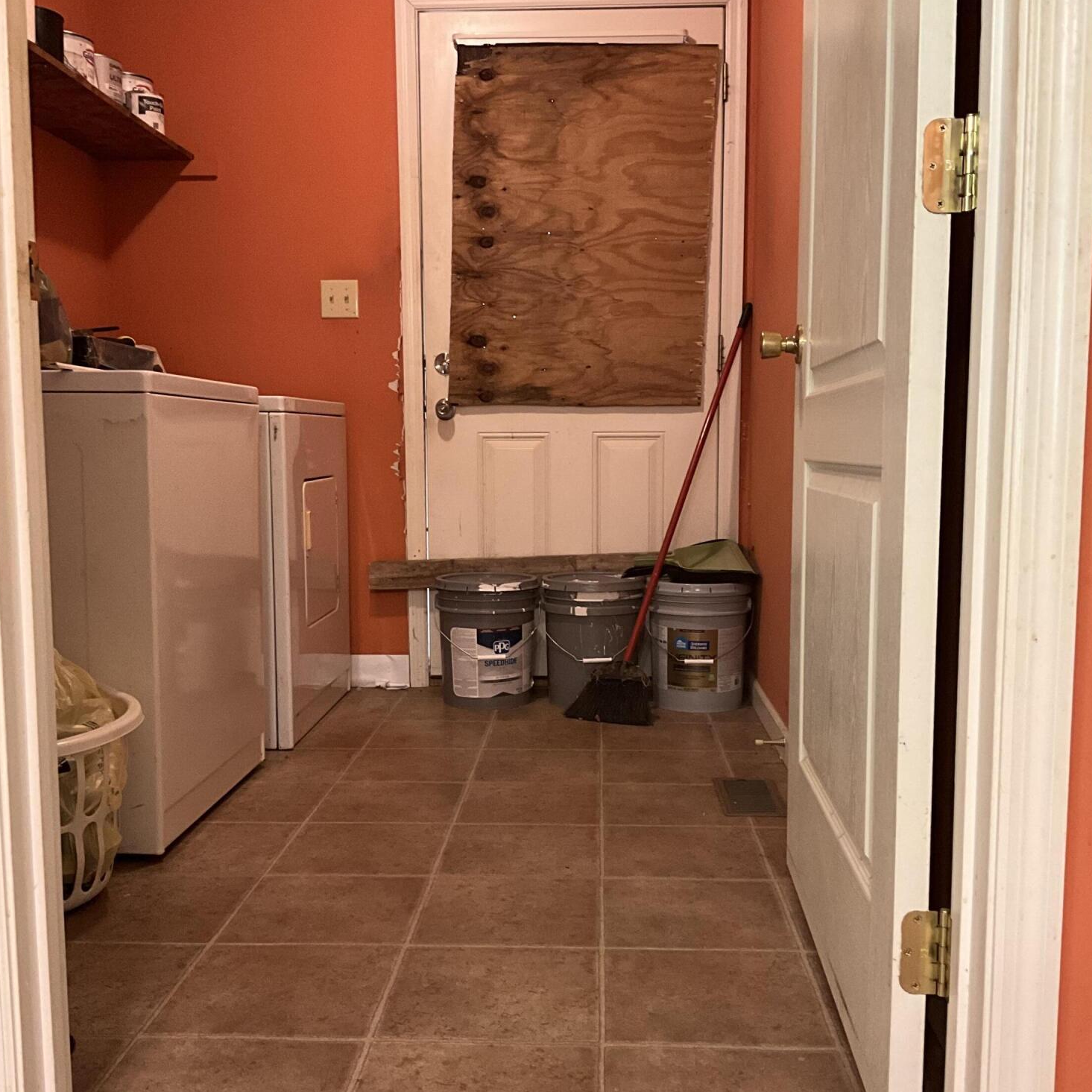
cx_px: 550
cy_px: 572
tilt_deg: -6.8
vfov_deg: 47.2
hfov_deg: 47.2
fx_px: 1249
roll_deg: -0.6
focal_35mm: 35
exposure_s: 1/40
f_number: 1.8
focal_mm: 3
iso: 200
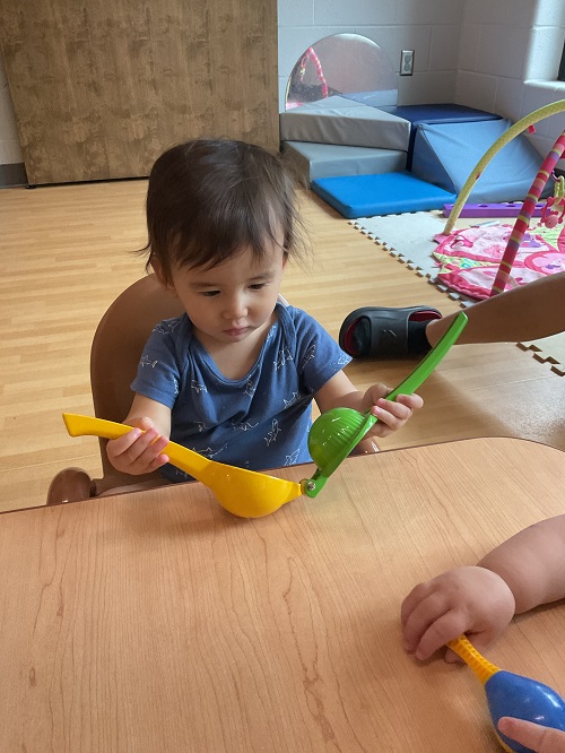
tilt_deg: -30.7
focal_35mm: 29
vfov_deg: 61.6
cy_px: 376
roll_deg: +1.7
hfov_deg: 48.3
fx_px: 631
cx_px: 282
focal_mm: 3
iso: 160
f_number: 1.8
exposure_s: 1/50
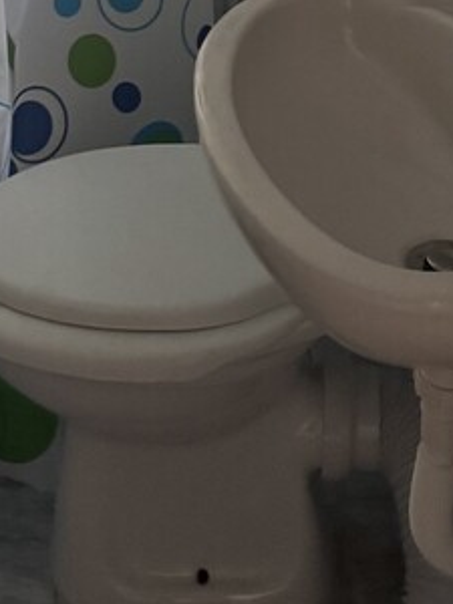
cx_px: 143
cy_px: -389
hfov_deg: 17.9
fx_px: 1431
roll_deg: +1.4
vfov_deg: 19.6
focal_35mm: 82
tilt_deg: -10.0
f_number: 1.78
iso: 800
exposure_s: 1/60
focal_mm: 6.76
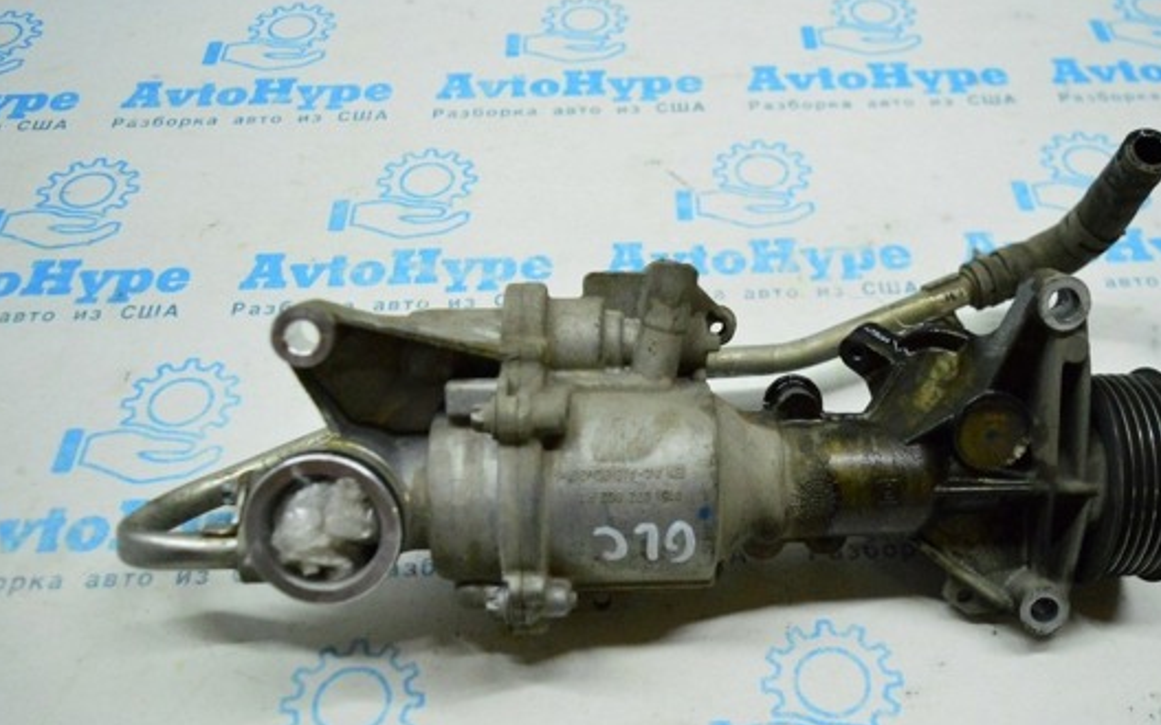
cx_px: 660
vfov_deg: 34.4
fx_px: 1171
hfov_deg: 52.6
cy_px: 388
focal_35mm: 37
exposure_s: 1/1000
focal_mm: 20
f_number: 3.8
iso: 6400
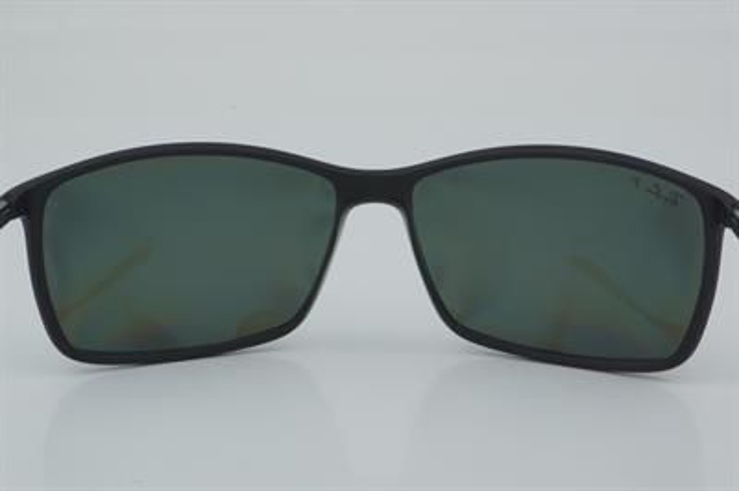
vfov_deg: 18.2
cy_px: 246
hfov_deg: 27.0
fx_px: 1538
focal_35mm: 75
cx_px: 370
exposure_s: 1/4
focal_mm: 50
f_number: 32
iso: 100
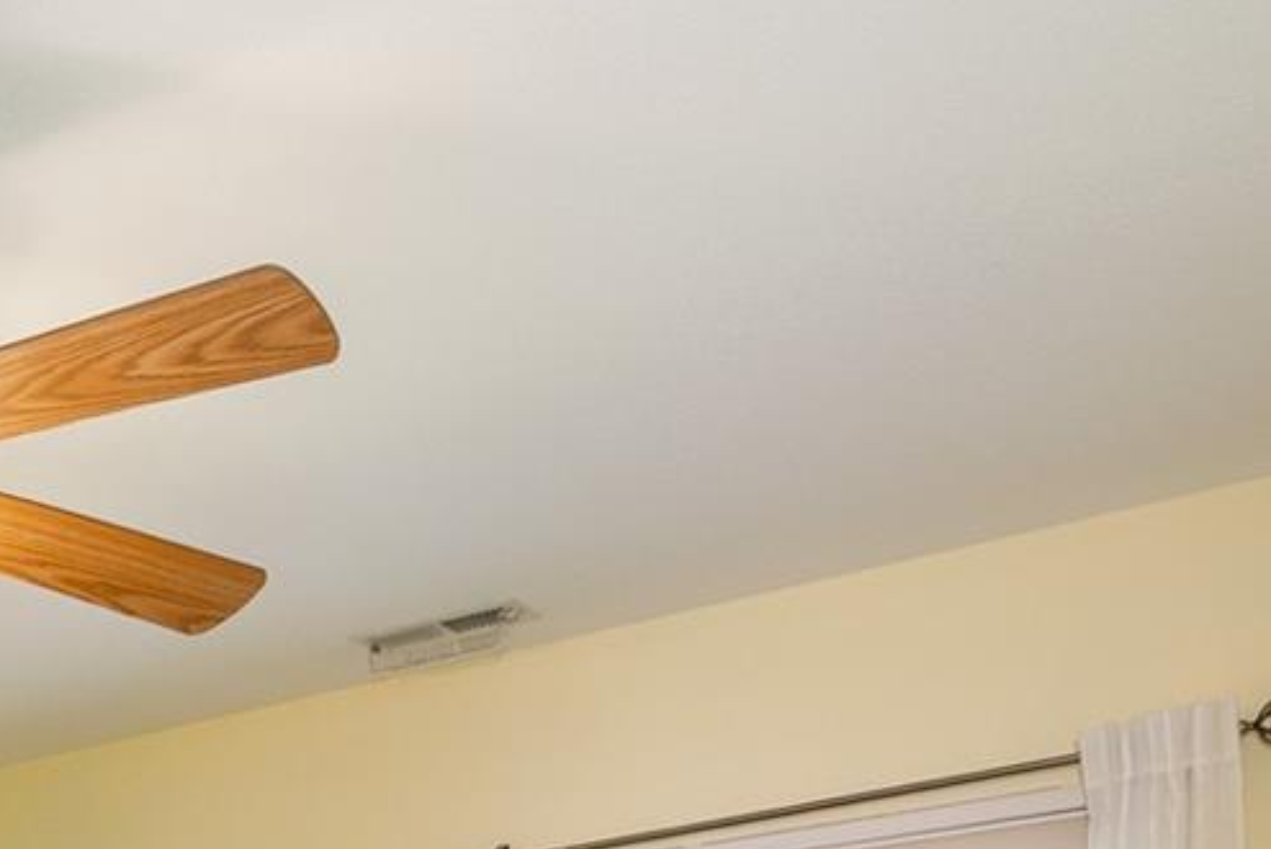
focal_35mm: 58
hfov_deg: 26.5
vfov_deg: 19.0
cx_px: -558
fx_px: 2049
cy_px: 1441
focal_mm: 14
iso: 320
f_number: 7.1
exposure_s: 1/80
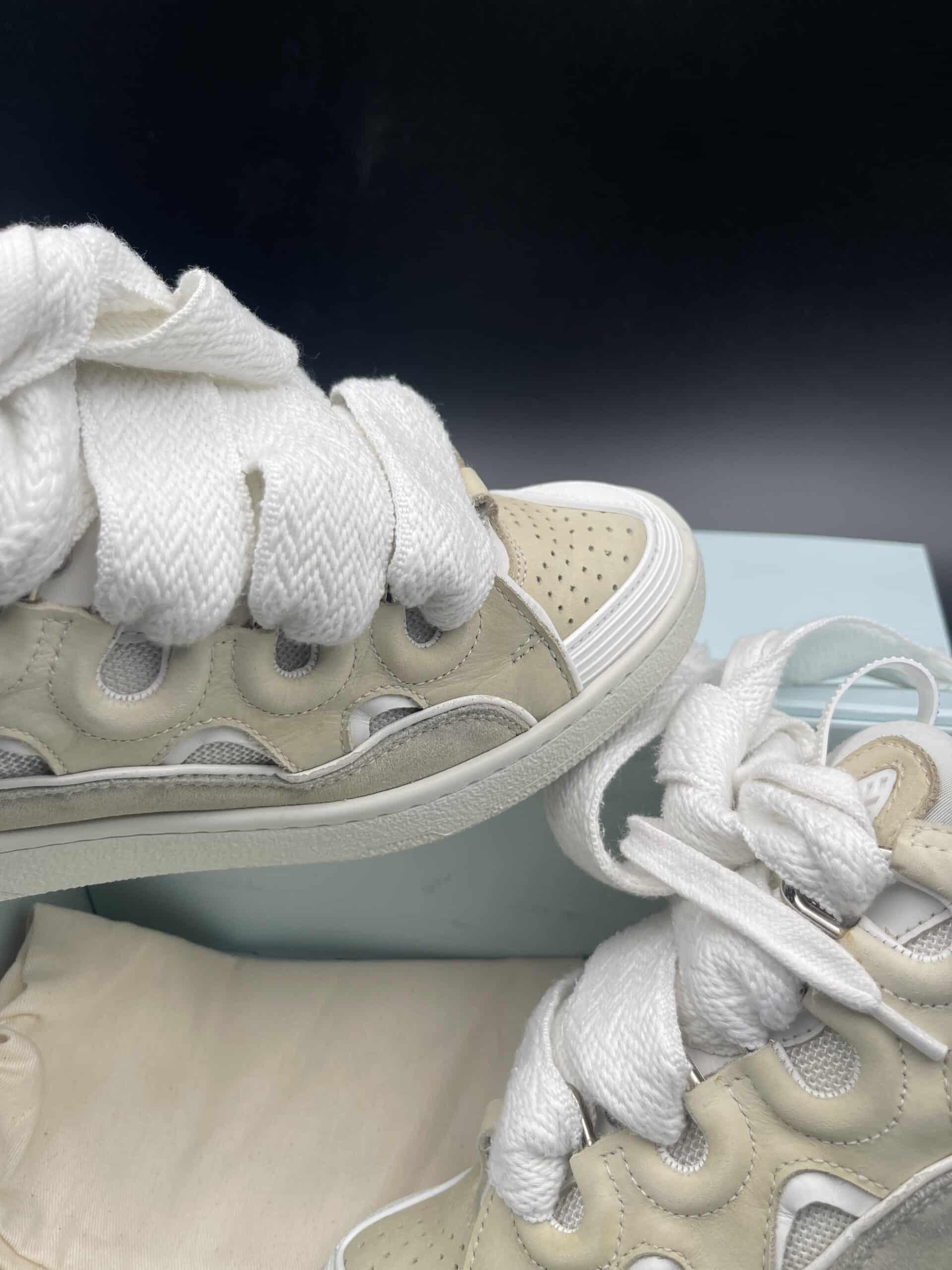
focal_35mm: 25
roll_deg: +2.5
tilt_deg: -41.1
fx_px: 917
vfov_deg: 69.4
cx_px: 476
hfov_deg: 54.9
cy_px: 635
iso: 32
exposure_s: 1/726
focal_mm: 5.1
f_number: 1.6
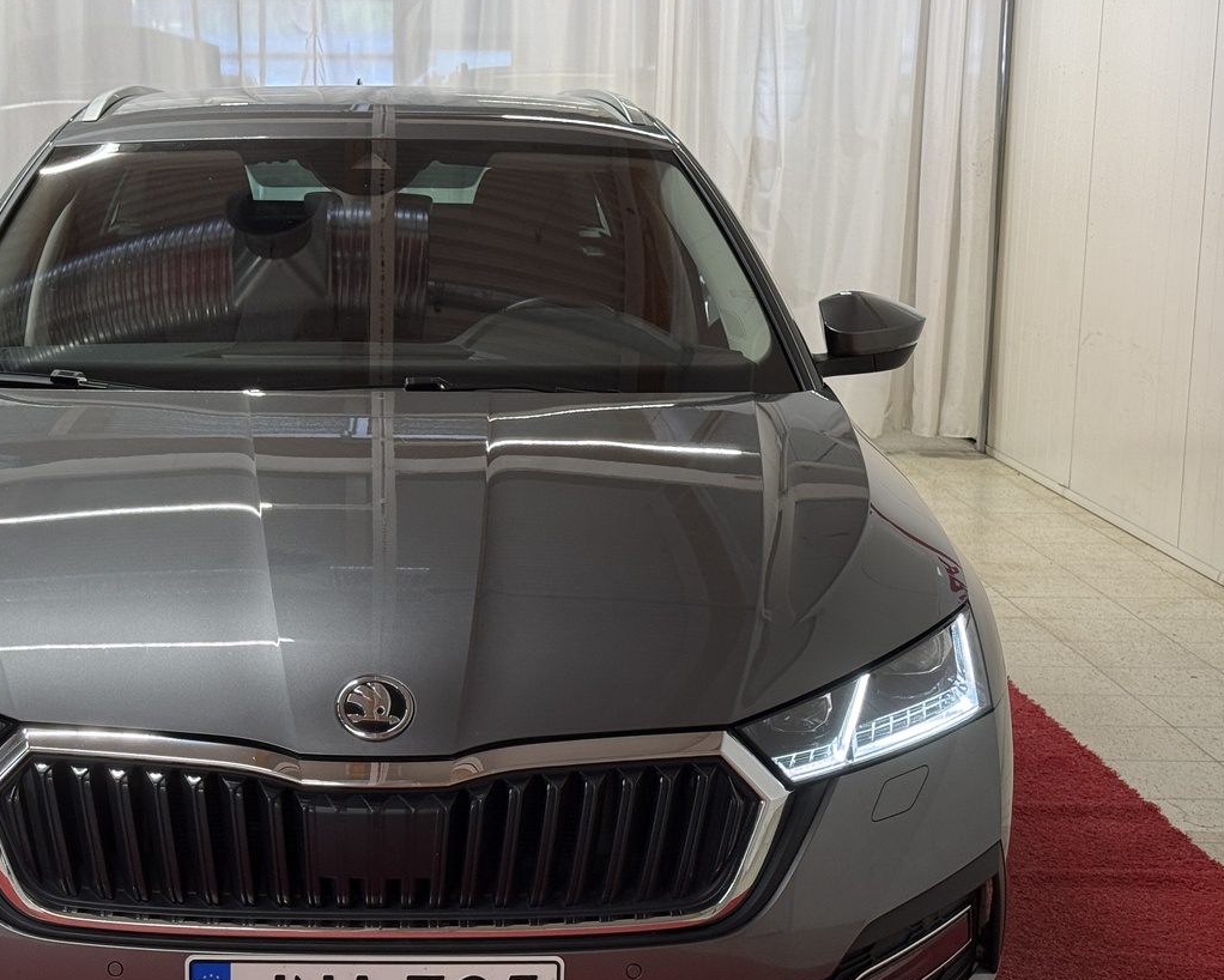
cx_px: 372
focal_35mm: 66
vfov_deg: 23.1
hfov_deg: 28.5
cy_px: 579
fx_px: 2391
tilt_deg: -10.3
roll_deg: -0.5
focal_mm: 6.76
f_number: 1.78
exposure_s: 1/100
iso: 100
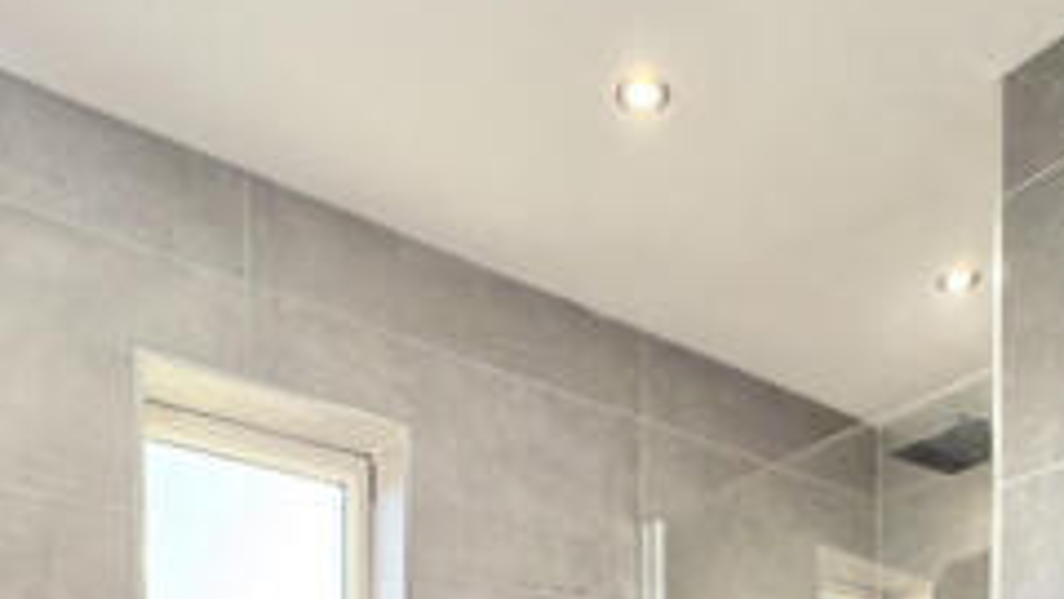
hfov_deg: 53.5
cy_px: 912
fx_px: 1044
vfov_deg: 24.4
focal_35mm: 37
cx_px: 649
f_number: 2.2
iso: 320
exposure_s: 1/106
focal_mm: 2.22
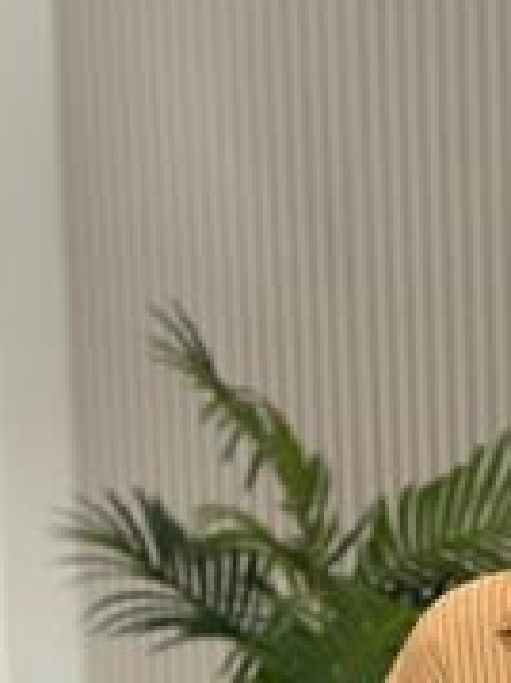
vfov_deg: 13.2
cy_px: 937
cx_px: 725
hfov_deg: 10.1
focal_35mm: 143
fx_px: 2818
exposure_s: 1/415
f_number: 1.78
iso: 80
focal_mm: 6.86
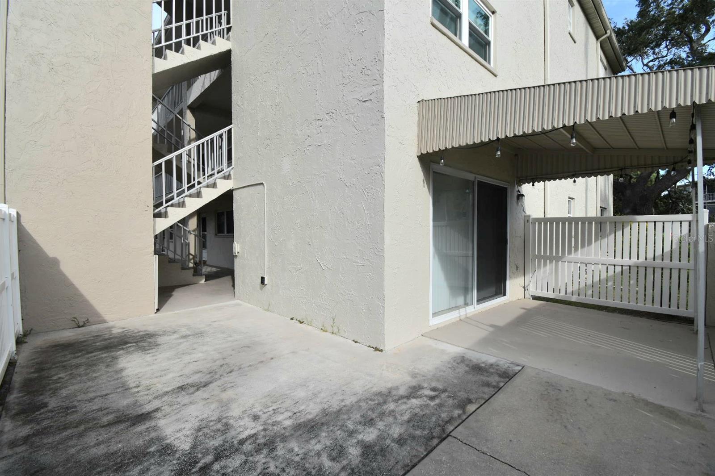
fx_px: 298
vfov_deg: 77.3
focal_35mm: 15
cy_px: 238
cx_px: 358
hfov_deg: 100.4
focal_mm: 10
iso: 200
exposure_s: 1/400
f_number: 10
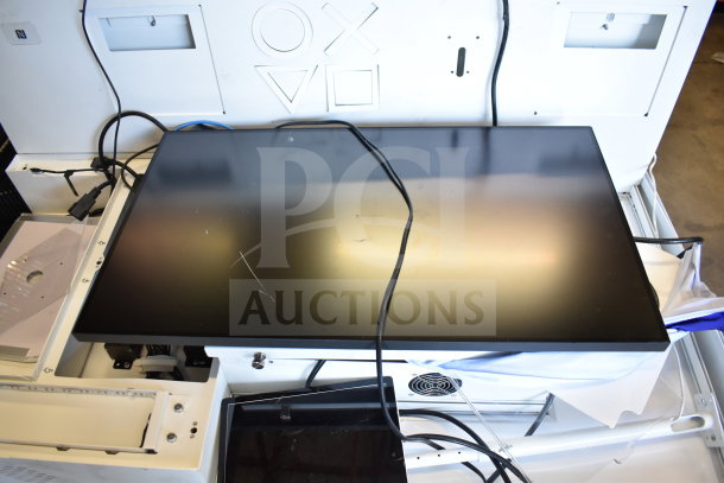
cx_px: 362
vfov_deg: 48.0
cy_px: 242
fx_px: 543
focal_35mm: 27
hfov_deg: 67.4
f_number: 3.5
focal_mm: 18
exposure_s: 1/30
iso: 500
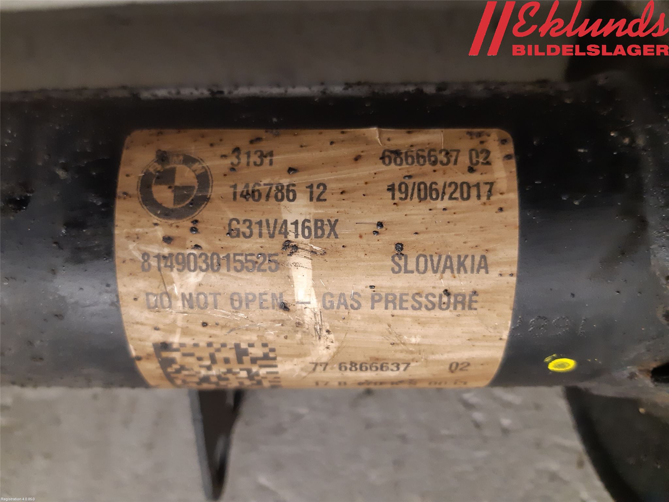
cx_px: 334
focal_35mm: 26
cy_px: 251
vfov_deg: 53.1
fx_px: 502
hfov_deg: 67.3
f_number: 1.7
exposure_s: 1/50
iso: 250
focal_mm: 3.93
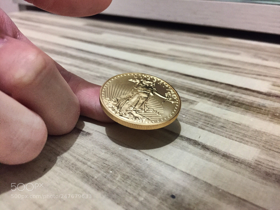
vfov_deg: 48.2
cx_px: 140
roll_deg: -0.9
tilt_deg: -27.2
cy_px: 105
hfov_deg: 61.7
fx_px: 235
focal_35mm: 29
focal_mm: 4.15
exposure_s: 1/17
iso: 320
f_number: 2.2
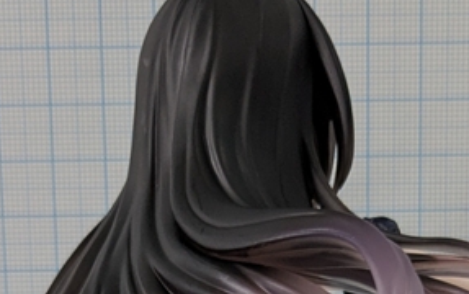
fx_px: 1305
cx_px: 239
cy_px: 689
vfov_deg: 11.0
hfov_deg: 20.4
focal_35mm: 102
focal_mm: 4.38
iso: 55
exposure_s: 1/138
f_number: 1.73
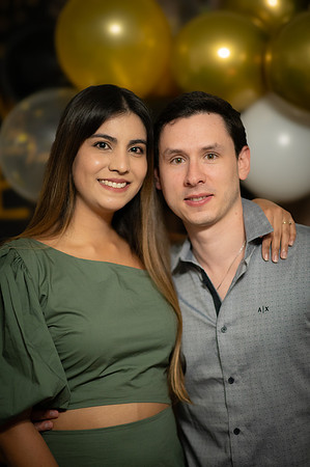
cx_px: 155
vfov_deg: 23.9
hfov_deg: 16.0
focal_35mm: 85
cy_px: 234
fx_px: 1100
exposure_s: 1/640
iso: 4500
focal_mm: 85
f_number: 1.4
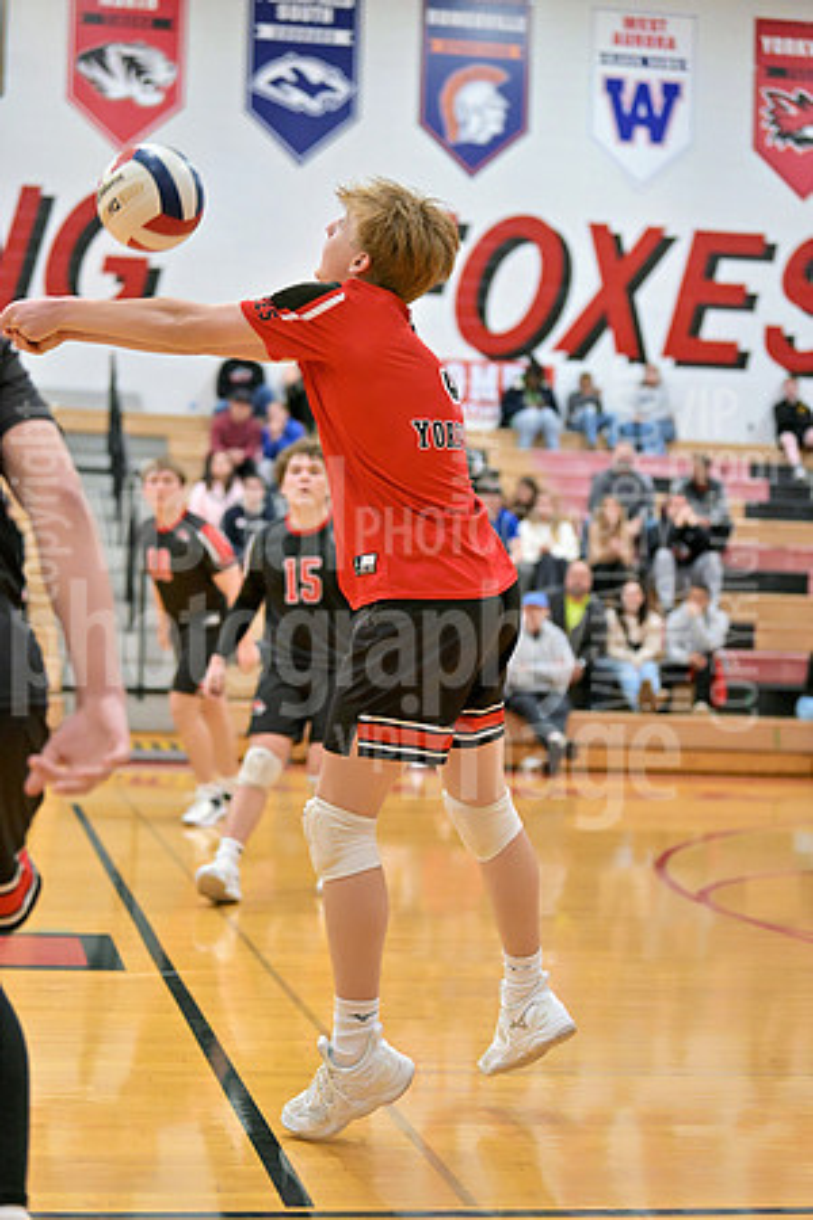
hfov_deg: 19.5
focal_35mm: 70
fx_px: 2371
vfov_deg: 28.8
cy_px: 610
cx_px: 406
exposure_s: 1/1000
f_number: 2.8
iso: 6400
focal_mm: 70
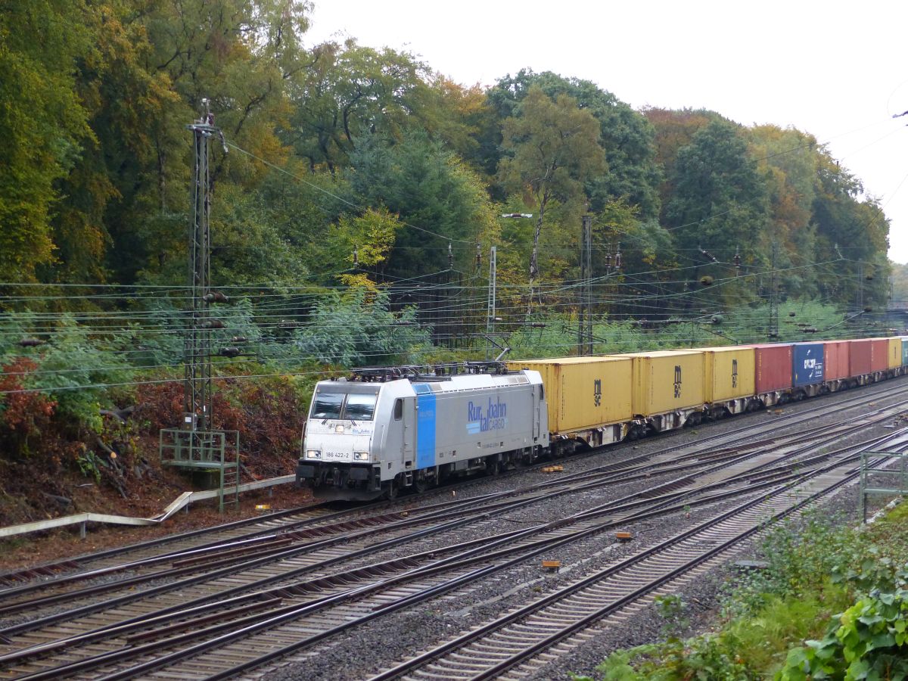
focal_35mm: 72
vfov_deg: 20.4
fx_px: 1889
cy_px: 340
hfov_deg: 27.0
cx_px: 454
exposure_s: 1/500
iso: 320
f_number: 2.8
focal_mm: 13
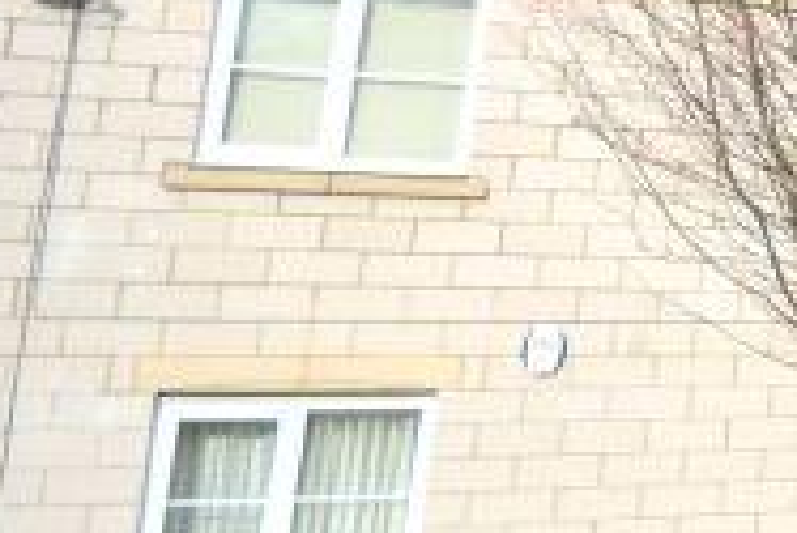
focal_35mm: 82
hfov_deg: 13.0
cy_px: 49
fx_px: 1817
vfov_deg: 16.5
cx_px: 2165
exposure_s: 1/250
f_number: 8
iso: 180
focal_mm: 10
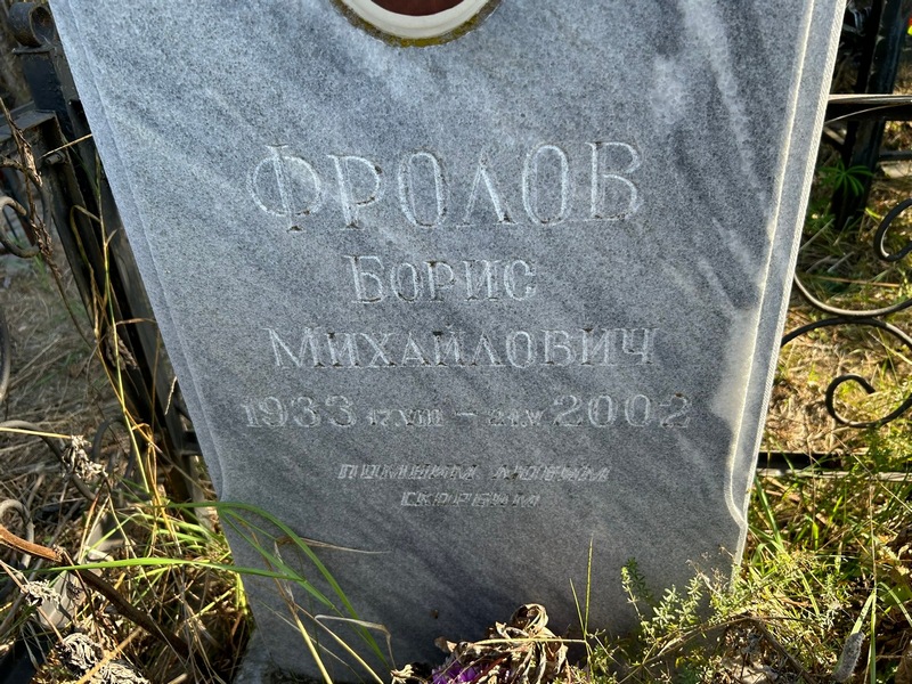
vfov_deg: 53.1
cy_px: 342
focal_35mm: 26
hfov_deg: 67.3
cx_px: 456
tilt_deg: -34.8
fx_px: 685
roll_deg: +4.6
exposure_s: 1/859
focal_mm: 5.7
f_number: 1.5
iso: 50
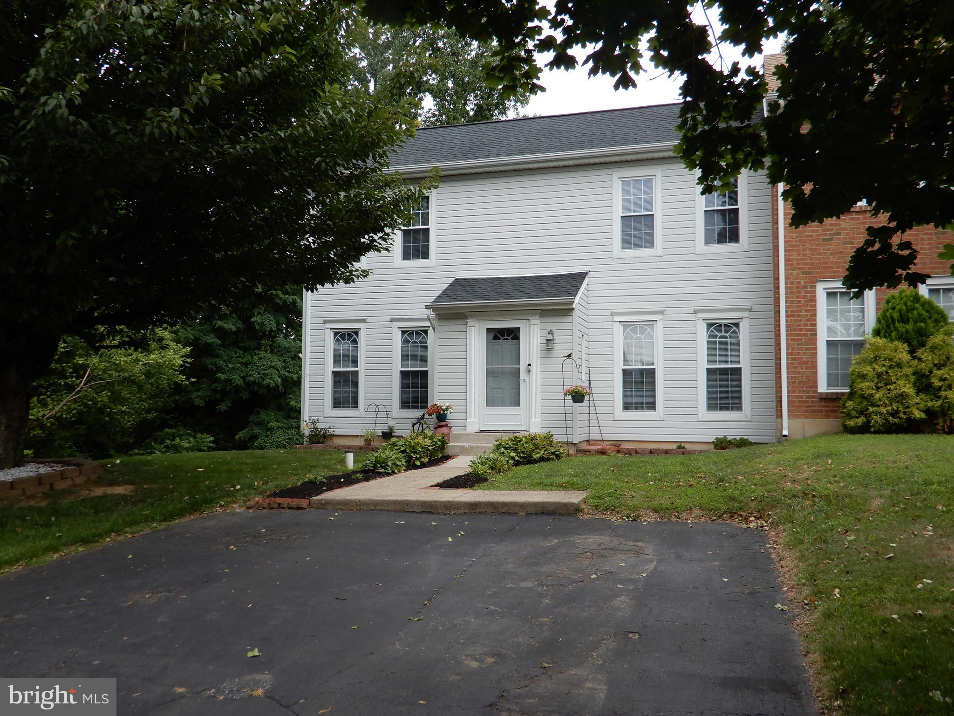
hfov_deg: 60.0
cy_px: 358
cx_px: 477
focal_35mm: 30
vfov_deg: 46.8
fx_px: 827
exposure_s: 1/250
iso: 80
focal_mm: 5.4
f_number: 3.5
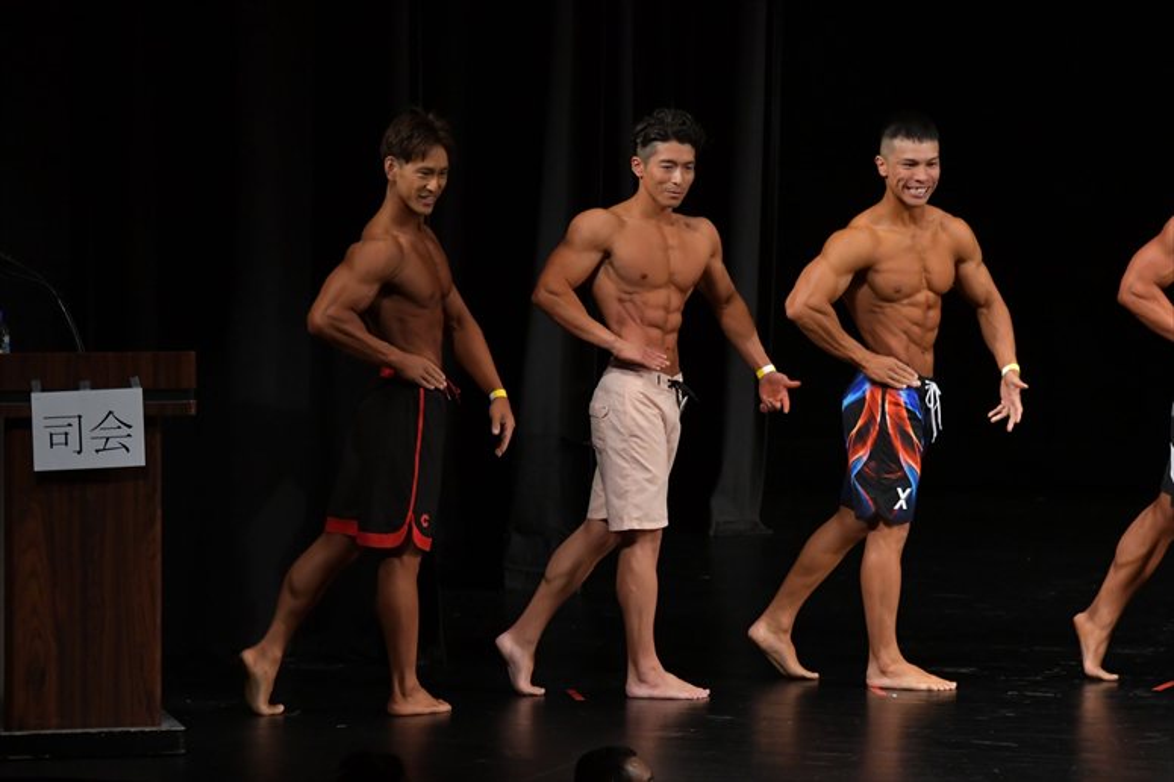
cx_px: 587
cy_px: 391
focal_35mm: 255
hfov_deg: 8.1
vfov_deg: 5.4
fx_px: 8312
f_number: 5.6
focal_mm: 170
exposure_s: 1/400
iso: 3200
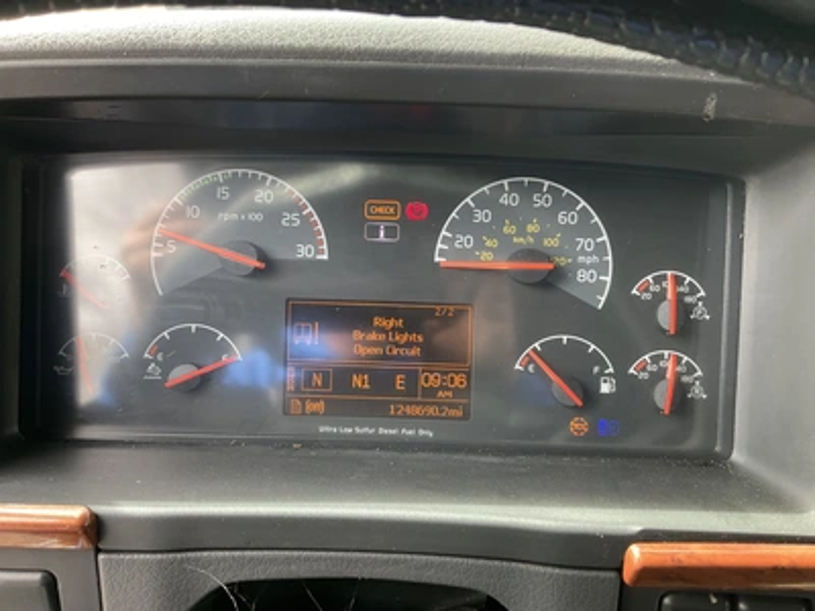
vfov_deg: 48.2
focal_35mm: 29
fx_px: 683
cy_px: 306
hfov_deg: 61.7
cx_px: 408
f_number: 1.8
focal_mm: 3
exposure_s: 1/122
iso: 50
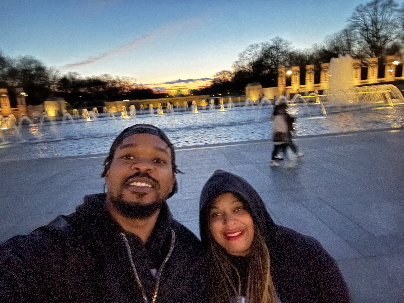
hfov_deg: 73.9
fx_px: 268
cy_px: 152
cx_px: 202
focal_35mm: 23
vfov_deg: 58.9
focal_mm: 2.69
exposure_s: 1/15
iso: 3200
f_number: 1.9
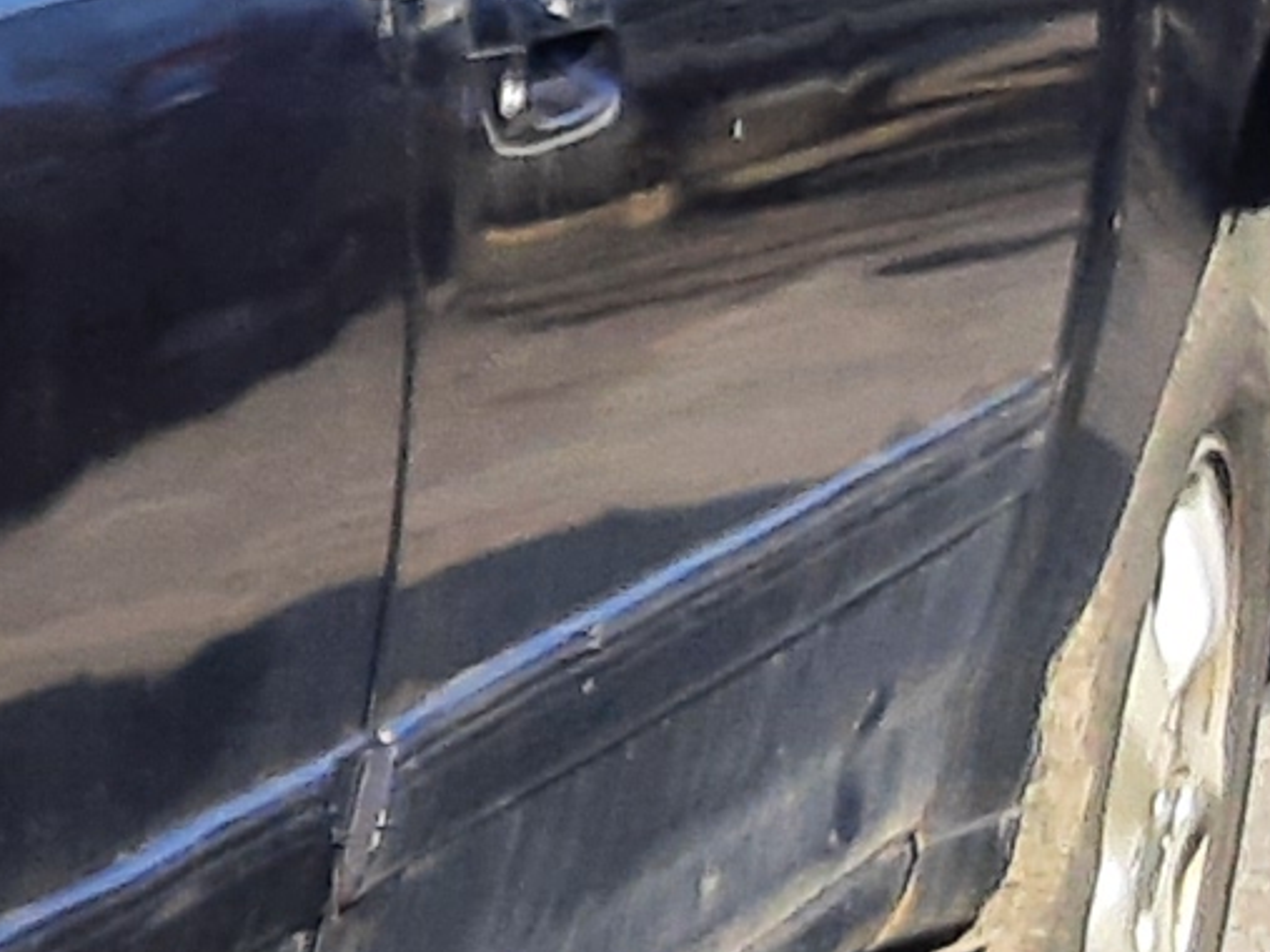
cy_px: 819
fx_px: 7519
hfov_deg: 8.0
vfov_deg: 7.2
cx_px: -2740
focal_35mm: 205
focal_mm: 3.92
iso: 40
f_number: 1.7
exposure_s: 1/726
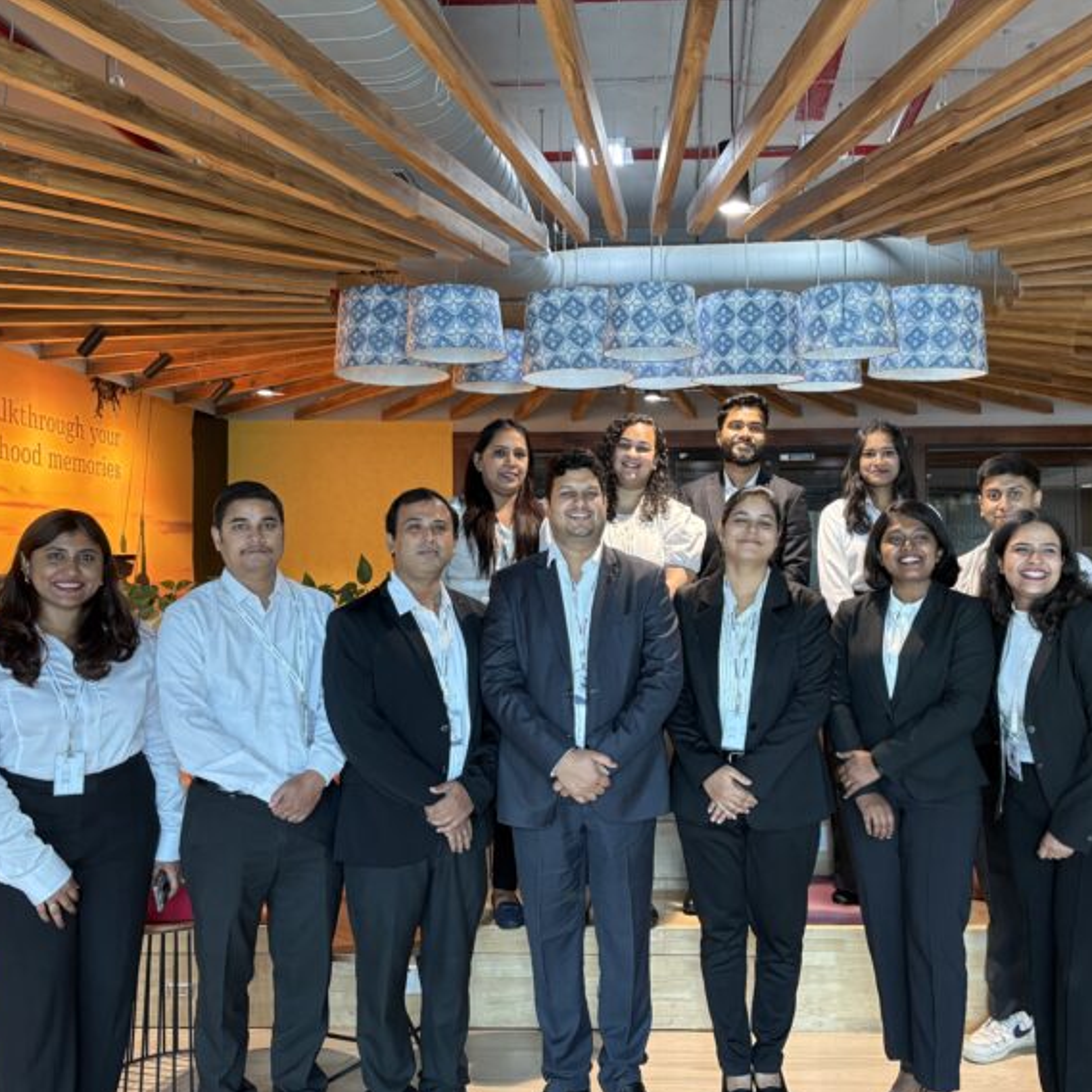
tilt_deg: +1.7
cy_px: 551
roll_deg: +1.1
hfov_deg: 52.2
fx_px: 1106
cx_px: 653
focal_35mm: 31
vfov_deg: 52.5
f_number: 1.6
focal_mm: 5.96
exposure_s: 1/50
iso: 250
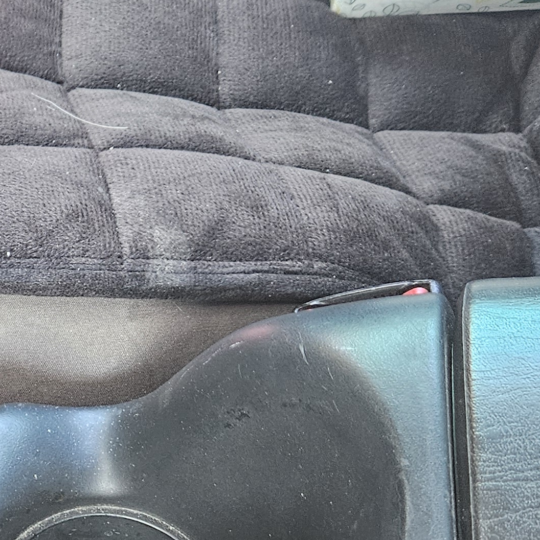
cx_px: -189
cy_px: 517
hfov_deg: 20.3
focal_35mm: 77
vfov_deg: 21.8
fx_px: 1359
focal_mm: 5.4
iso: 640
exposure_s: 1/60
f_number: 1.8
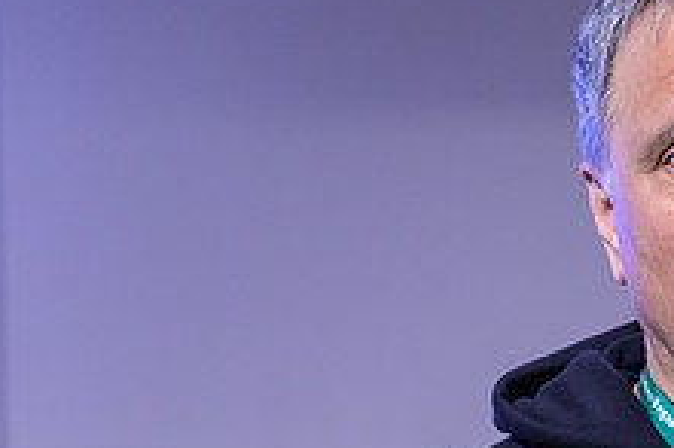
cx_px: 769
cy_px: 521
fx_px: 8100
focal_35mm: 433
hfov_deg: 4.8
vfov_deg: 3.2
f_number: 4
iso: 4000
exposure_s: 1/320
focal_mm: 165
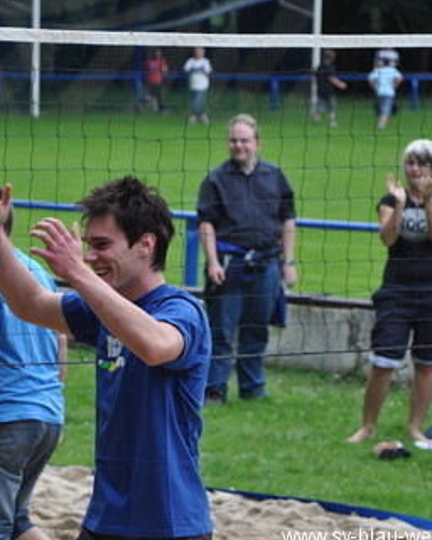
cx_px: 165
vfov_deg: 6.5
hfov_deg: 5.2
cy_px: 270
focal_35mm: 297
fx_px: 4742
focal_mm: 135
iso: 640
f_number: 5.6
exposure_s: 1/1000
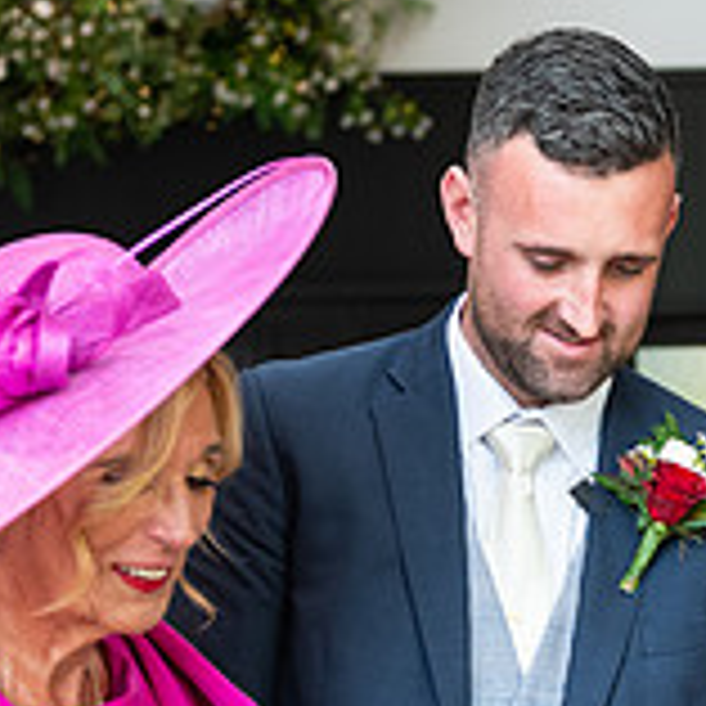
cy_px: 834
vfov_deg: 13.5
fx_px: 2907
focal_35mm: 126
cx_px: 814
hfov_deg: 13.5
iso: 640
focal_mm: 40
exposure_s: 1/160
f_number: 3.5
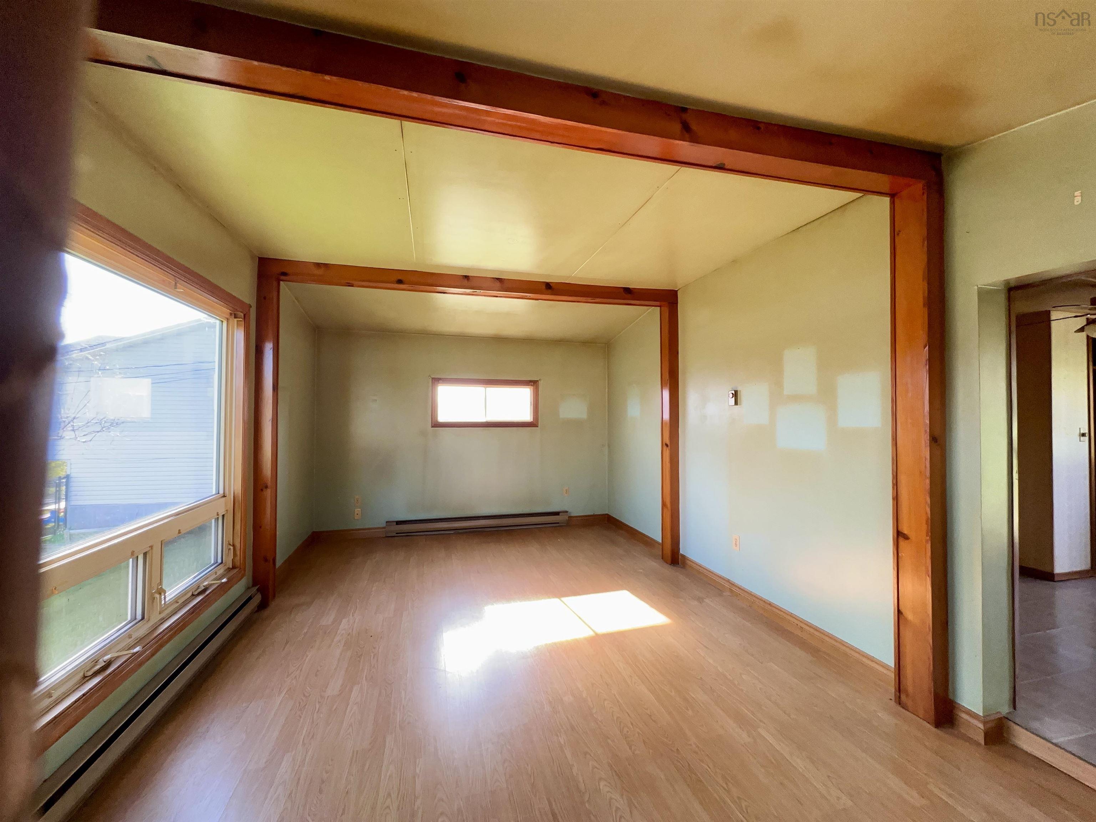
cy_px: 411
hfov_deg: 102.1
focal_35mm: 14
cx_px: 548
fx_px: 443
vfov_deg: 85.7
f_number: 2.2
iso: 125
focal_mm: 2.22
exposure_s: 1/99
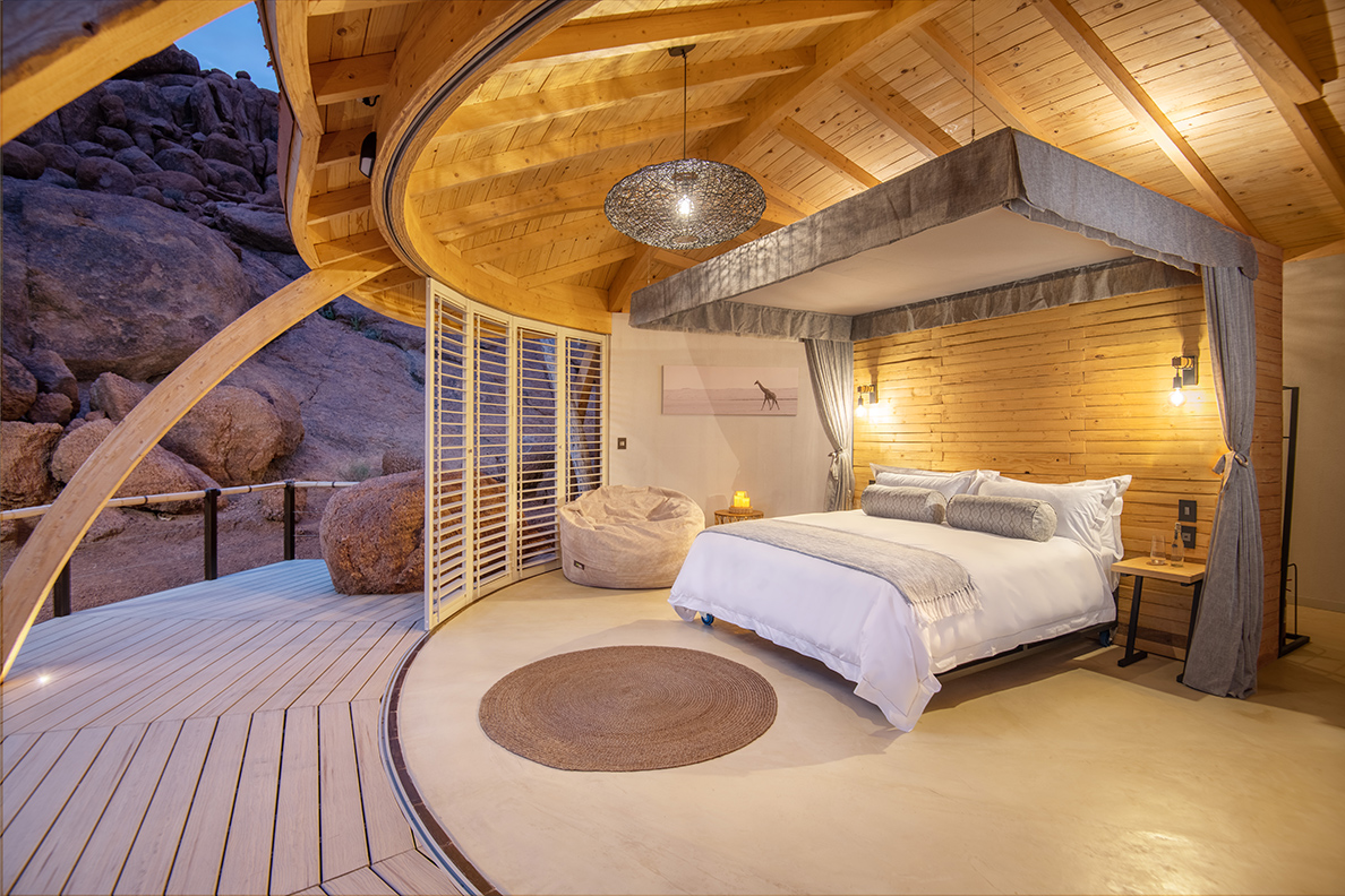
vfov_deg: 73.7
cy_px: 448
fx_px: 598
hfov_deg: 96.7
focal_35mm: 16
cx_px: 672
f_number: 5.6
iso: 200
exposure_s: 1/2.5
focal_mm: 16
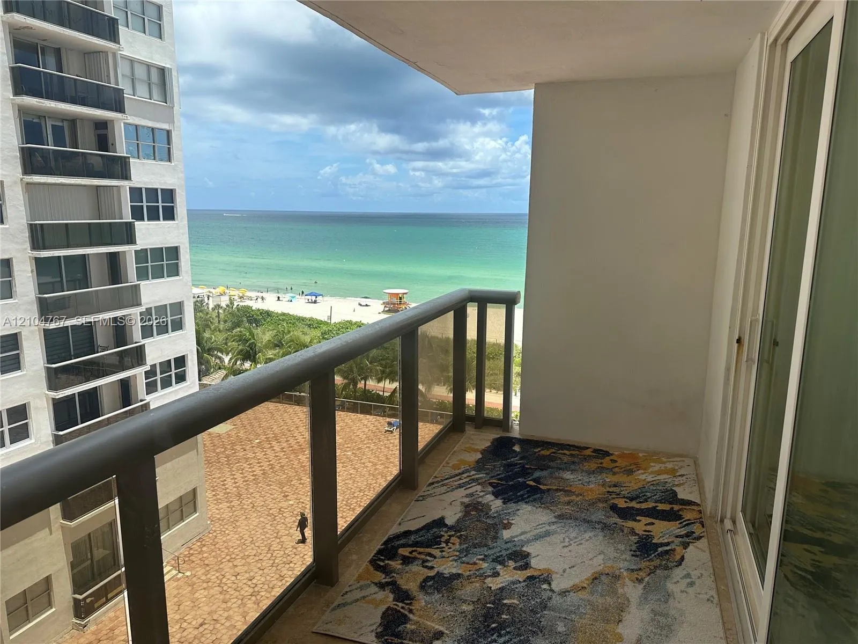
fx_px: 595
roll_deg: -0.3
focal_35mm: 24
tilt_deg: -10.7
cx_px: 429
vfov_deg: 56.8
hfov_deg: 71.6
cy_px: 322
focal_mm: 6.86
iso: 80
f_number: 1.78
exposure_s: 1/1721
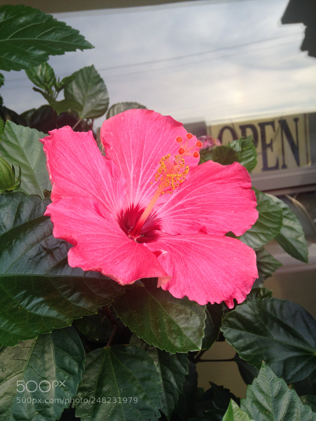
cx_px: 158
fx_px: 402
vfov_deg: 55.4
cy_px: 210
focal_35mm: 33
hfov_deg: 42.9
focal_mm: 4.12
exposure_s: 1/141
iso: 50
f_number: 2.4
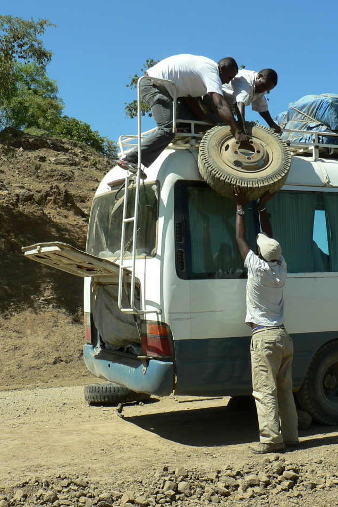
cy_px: 264
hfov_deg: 27.5
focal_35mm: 49
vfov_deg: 40.3
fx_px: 691
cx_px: 196
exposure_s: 1/320
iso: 64
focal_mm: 7.7
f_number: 4.5
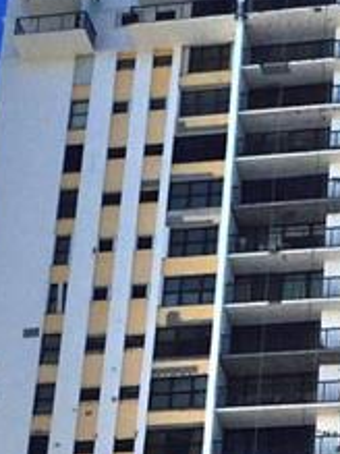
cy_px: 500
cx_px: 209
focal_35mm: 159
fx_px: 2084
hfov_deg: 9.3
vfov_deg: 12.2
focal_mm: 4.15
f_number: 2.2
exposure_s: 1/3597
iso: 32
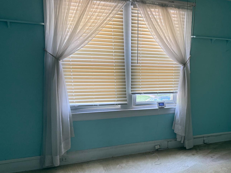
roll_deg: -2.2
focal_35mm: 38
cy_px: 108
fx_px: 254
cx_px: 166
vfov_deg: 37.5
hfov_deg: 47.6
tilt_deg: -9.0
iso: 200
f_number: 1.78
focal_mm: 6.76
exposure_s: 1/60
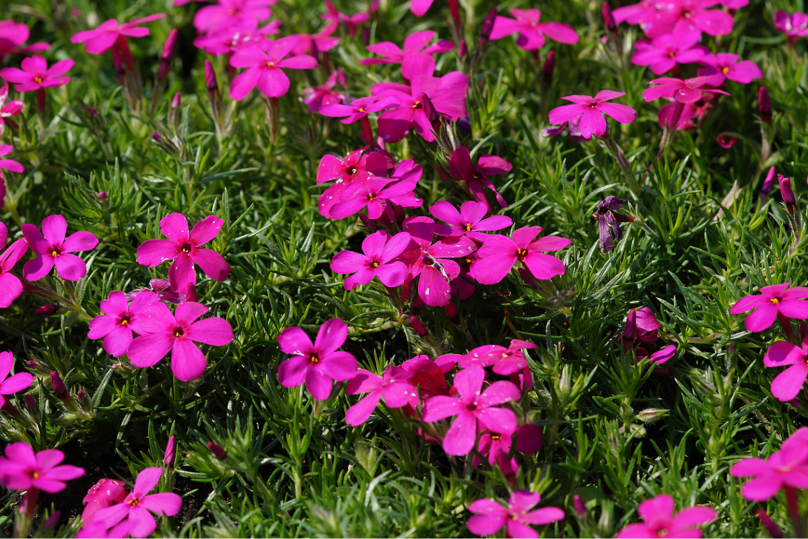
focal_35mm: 150
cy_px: 270
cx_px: 404
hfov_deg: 13.7
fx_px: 3366
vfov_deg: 9.1
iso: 100
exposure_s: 1/250
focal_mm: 100
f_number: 7.1
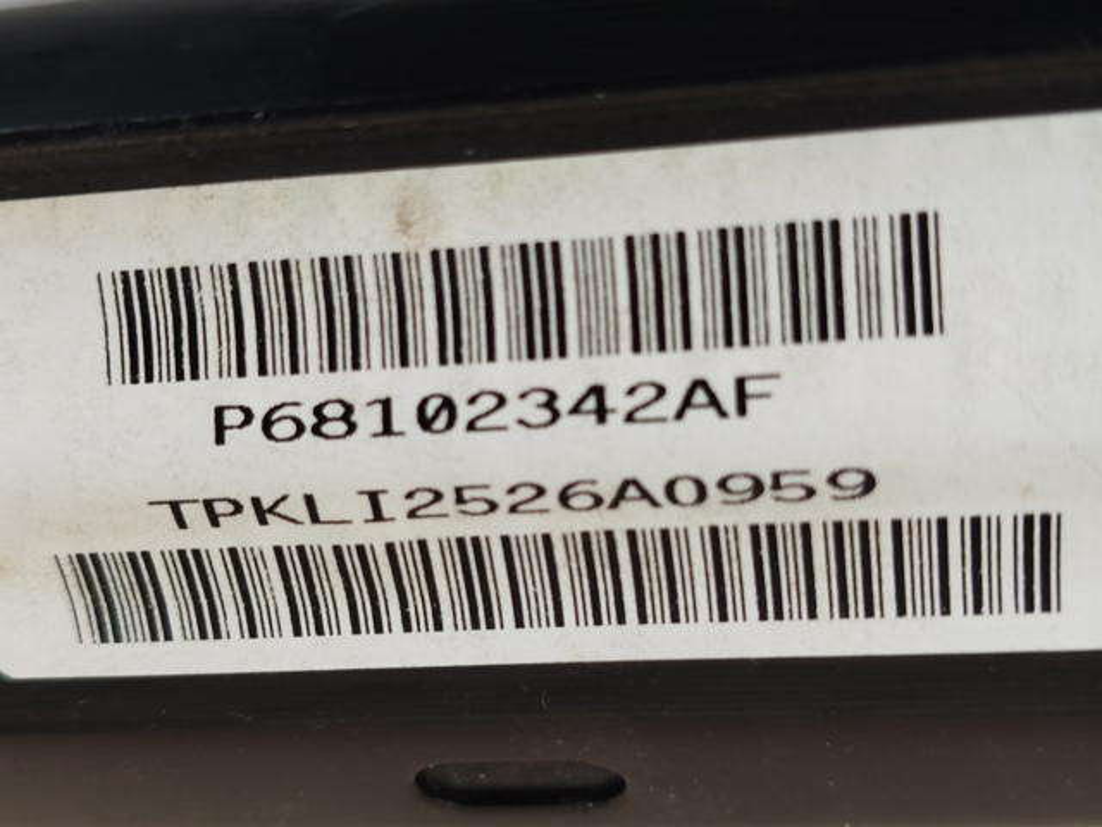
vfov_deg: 30.3
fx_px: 1528
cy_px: 414
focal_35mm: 48
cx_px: 551
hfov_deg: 39.7
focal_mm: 5.31
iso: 125
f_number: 1.7
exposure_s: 1/50
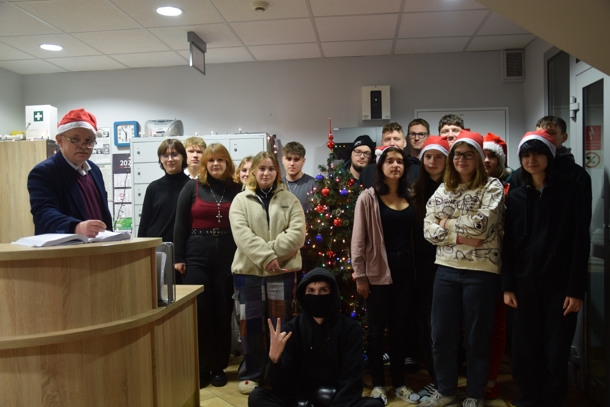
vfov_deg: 41.7
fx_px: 534
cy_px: 204
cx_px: 305
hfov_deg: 59.5
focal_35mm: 32
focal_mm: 21
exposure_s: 1/4
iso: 100
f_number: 4
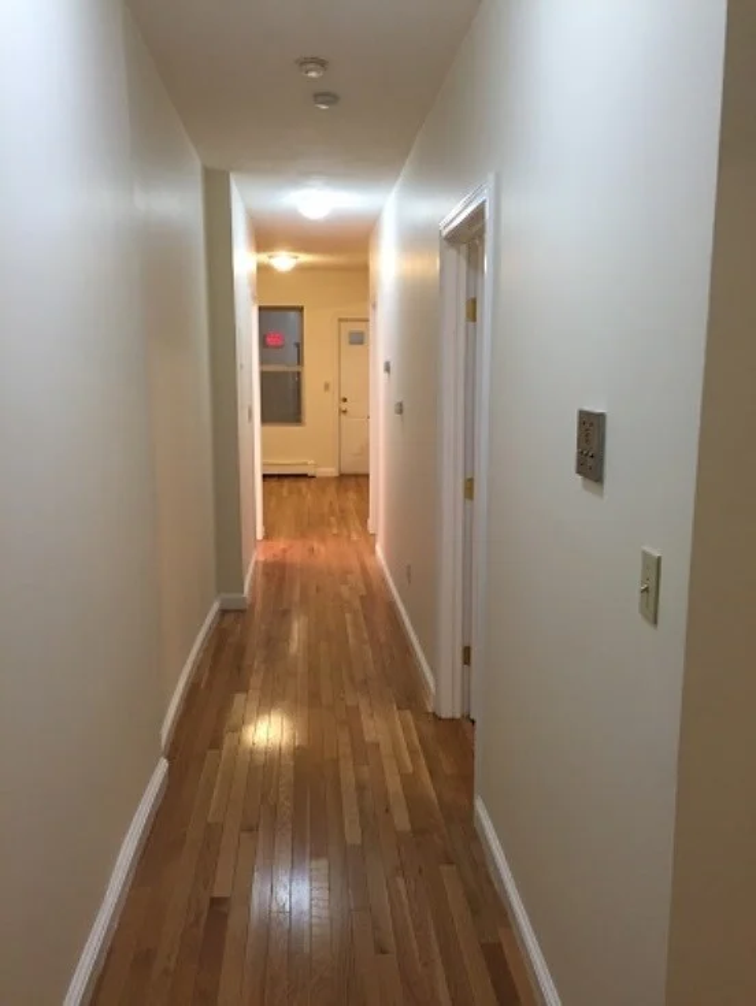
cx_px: 378
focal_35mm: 29
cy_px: 503
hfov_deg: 48.3
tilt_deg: -10.3
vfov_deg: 61.6
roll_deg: -0.9
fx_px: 844
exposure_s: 1/30
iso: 125
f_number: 2.2
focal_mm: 4.15
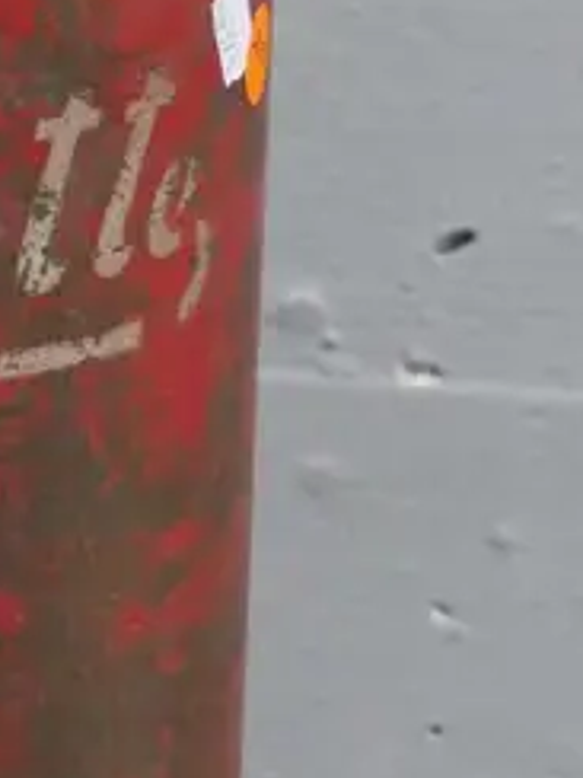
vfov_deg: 10.7
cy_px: 526
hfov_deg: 7.9
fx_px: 4154
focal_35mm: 185
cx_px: -258
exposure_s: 1/125
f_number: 5
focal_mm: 22
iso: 3200
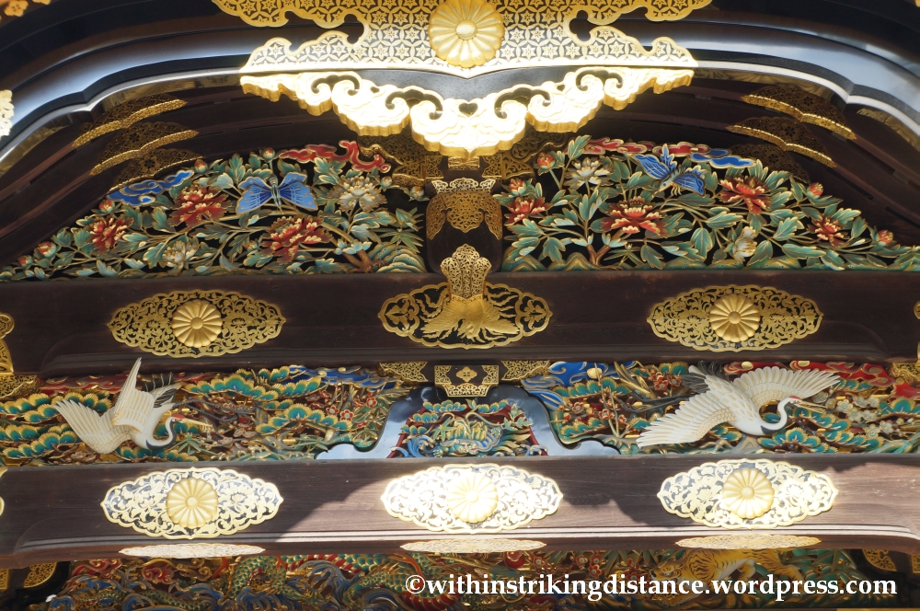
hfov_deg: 24.6
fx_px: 2106
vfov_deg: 16.5
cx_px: 460
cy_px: 306
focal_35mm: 82
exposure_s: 1/160
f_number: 6.3
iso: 200
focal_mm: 55
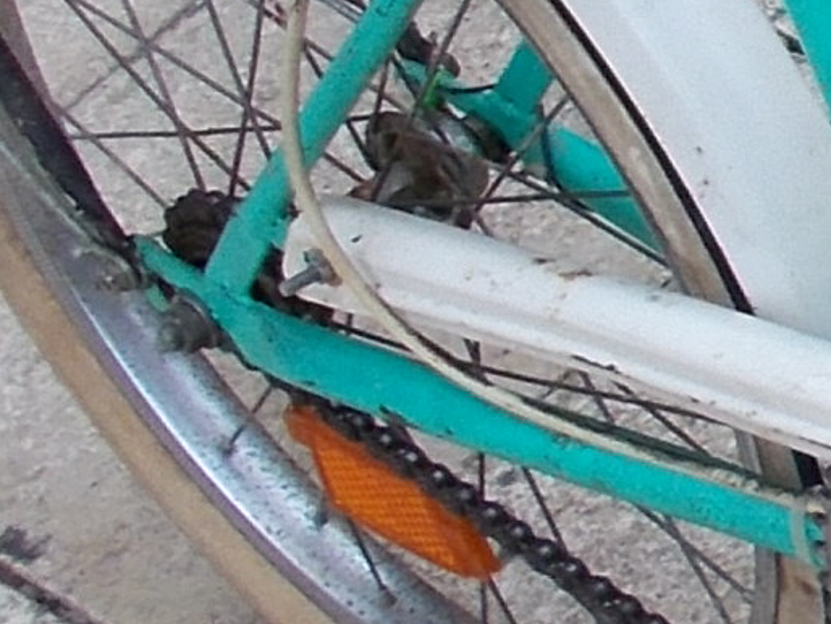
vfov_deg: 8.8
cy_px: -230
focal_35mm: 165
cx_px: 2000
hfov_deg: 10.3
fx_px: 3963
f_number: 3.2
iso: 80
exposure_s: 1/400
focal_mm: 4.6
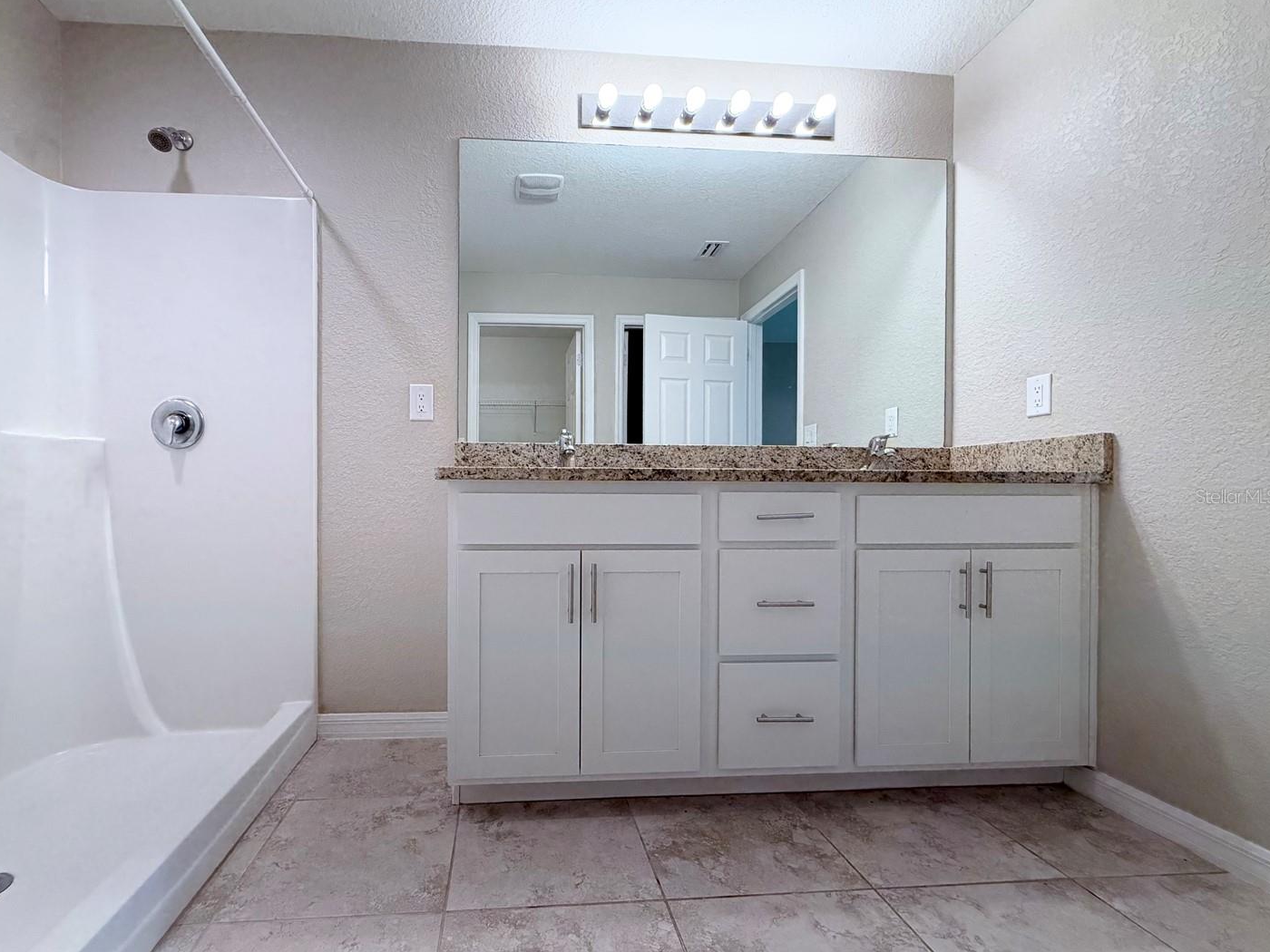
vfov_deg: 78.1
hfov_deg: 94.0
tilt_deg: -0.1
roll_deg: +0.0
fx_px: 587
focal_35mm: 16
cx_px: 555
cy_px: 496
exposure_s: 1/120
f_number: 2.2
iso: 250
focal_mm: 2.22
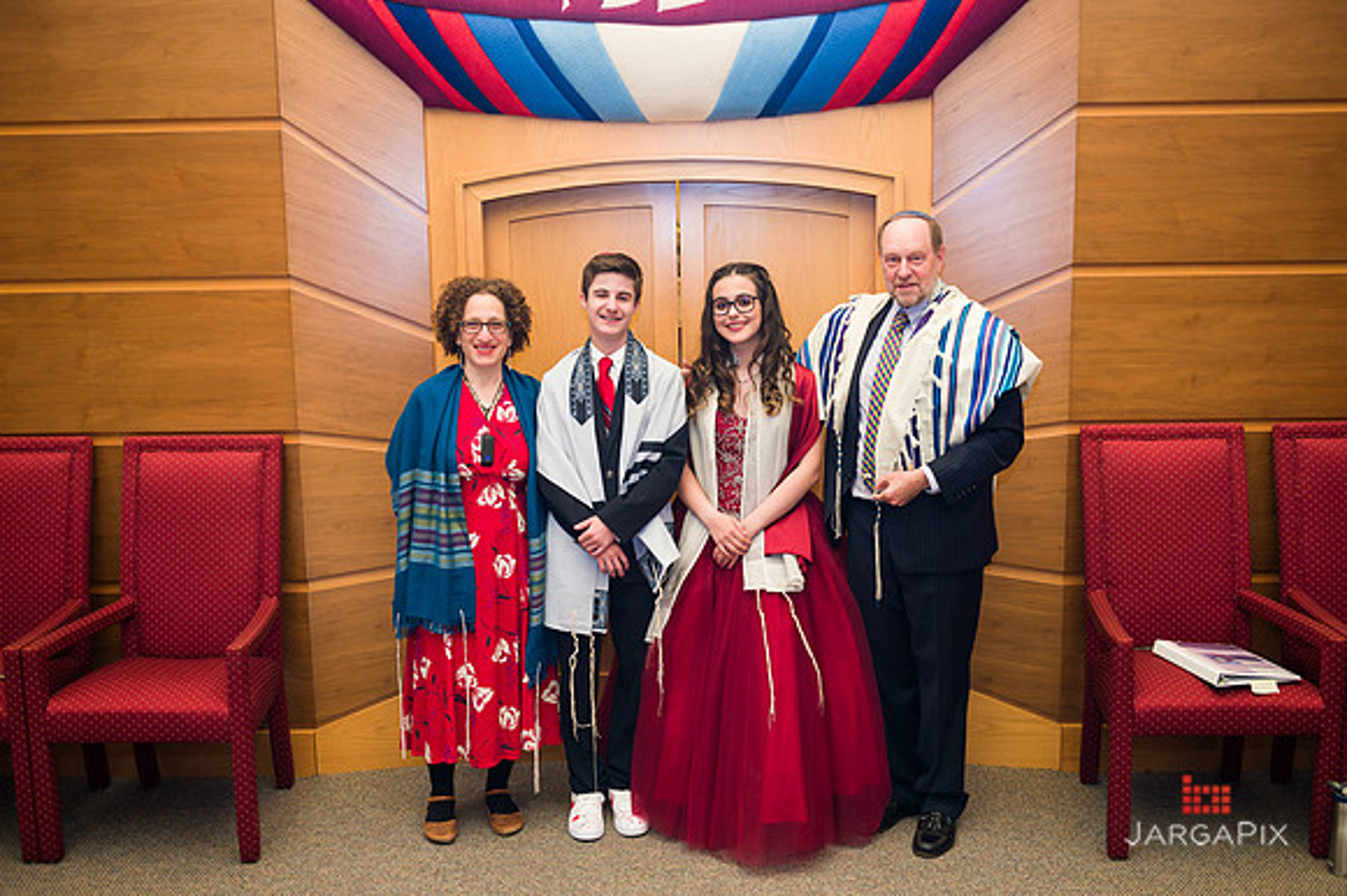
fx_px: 1271
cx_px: 674
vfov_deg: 38.8
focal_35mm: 34
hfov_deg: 55.8
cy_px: 448
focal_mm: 34
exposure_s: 1/200
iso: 800
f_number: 4
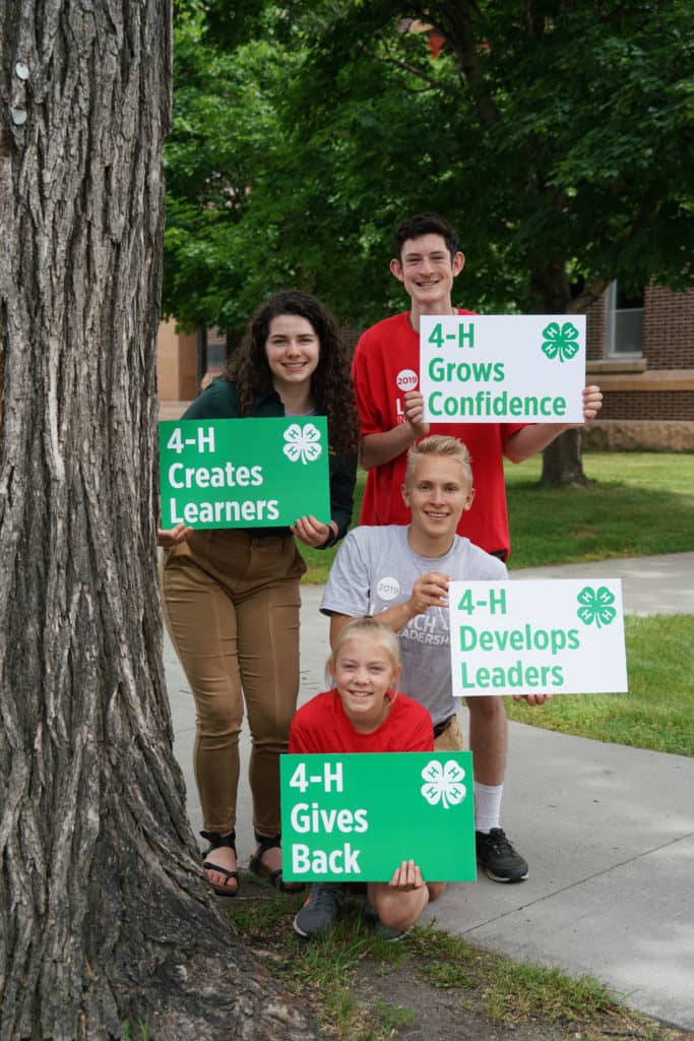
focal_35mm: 46
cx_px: 347
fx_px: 1330
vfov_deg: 42.7
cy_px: 520
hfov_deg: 29.3
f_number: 5
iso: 100
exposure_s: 1/160
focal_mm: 46
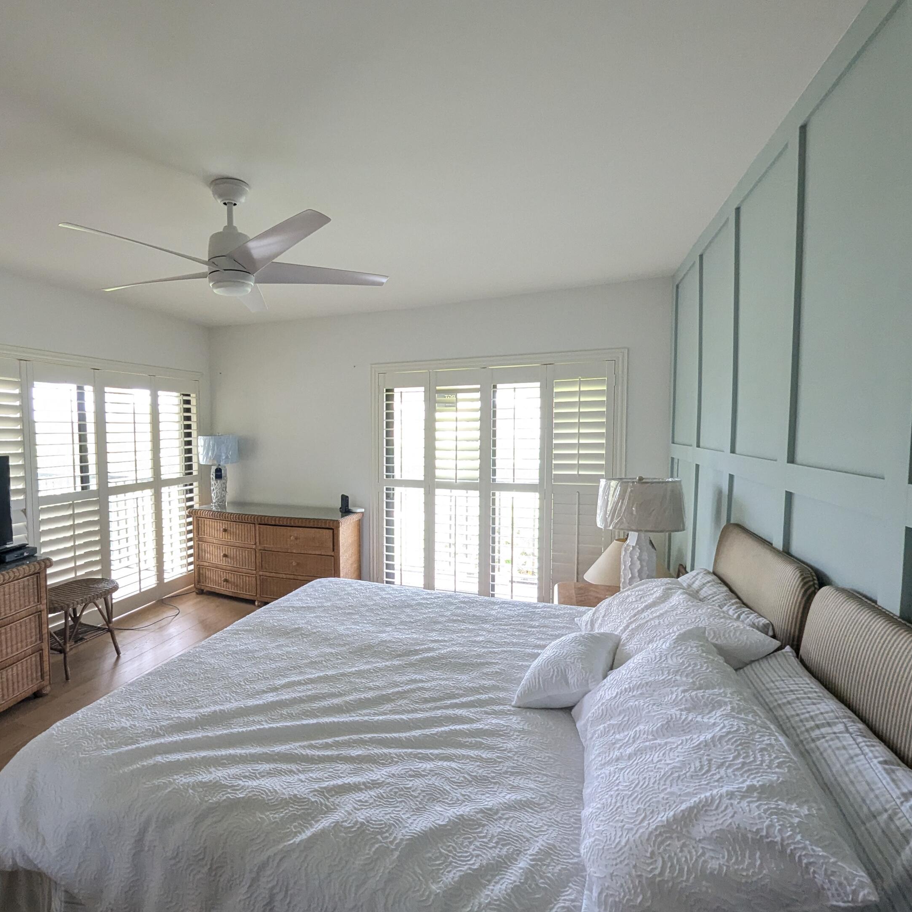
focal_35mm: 16
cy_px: 457
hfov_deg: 85.1
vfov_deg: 87.4
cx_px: 322
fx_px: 477
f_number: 2.2
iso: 257
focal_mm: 1.95
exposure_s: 1/60
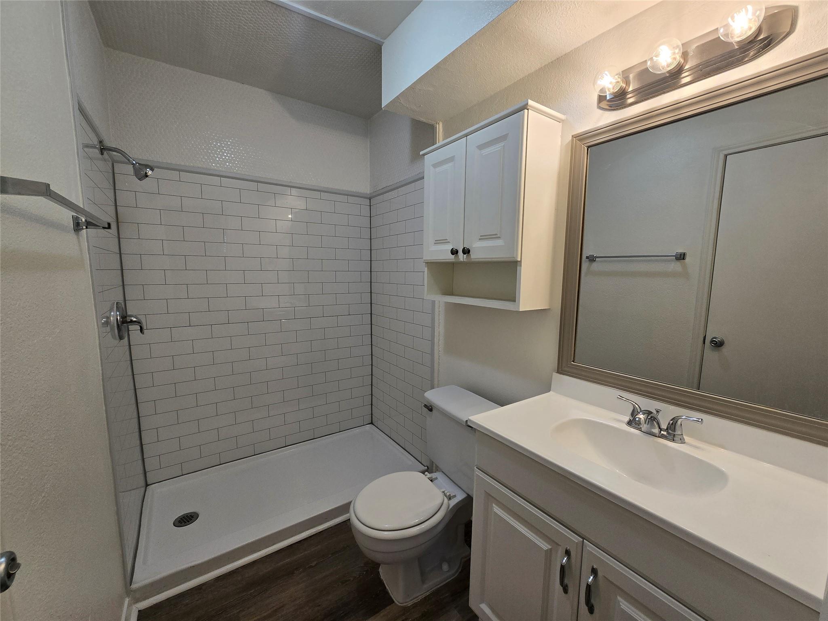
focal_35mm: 13
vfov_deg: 89.9
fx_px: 311
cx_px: 414
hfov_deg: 106.2
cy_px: 310
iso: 64
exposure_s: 1/120
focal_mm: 2.2
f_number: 2.2
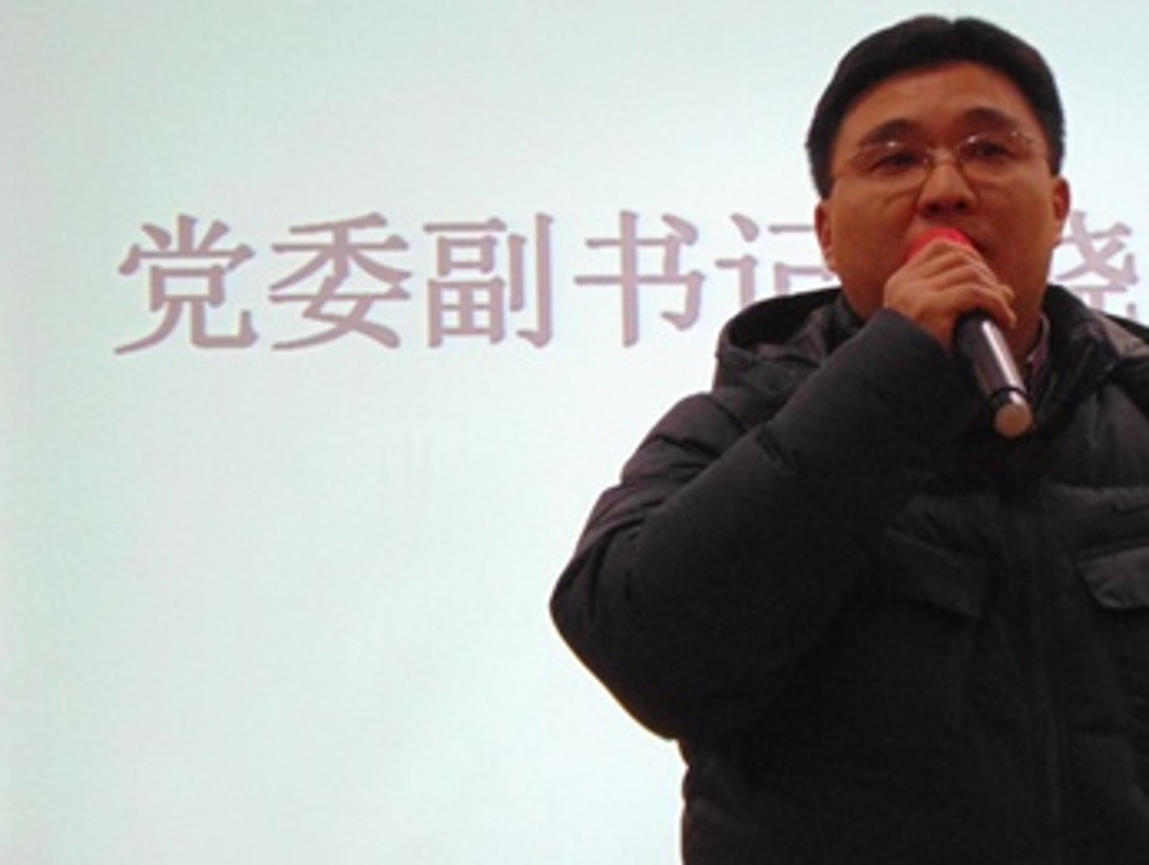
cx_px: 861
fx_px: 6612
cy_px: 580
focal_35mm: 199
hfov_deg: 9.9
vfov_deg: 7.5
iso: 400
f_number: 3.9
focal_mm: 19.4
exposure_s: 1/30
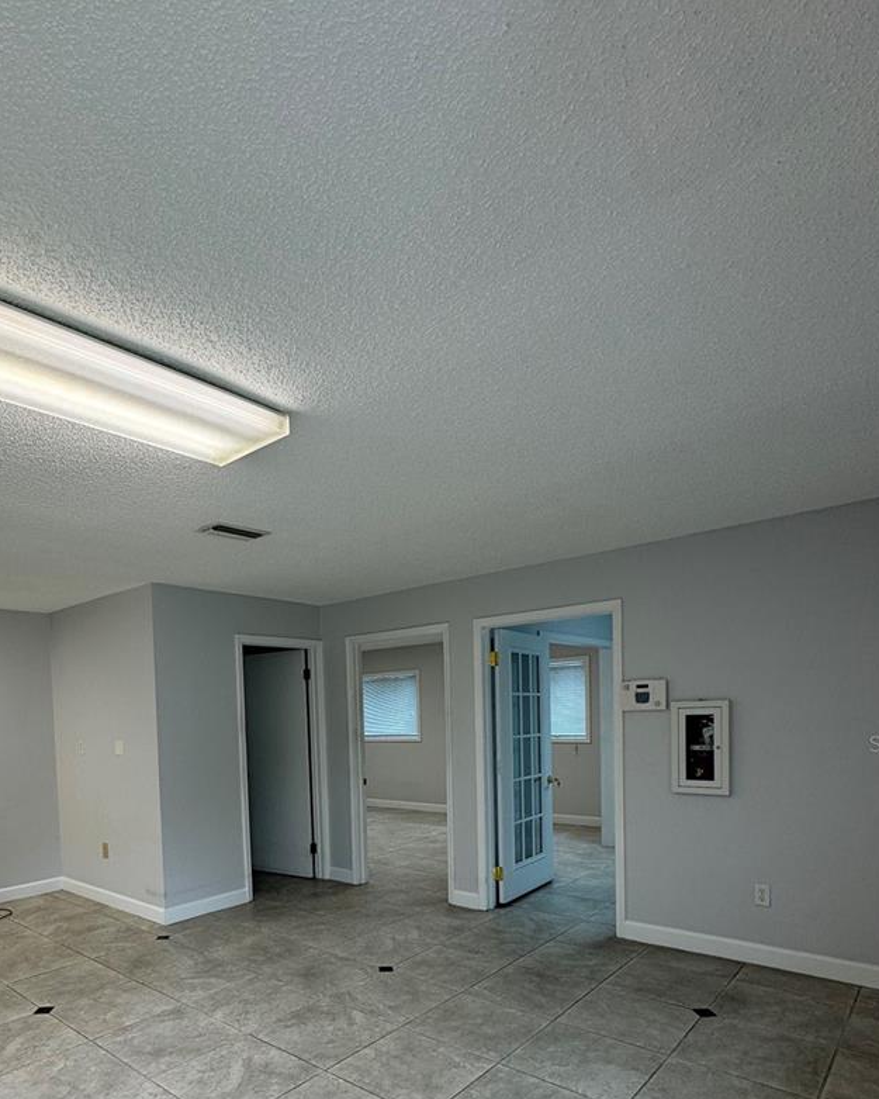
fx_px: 683
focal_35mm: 21
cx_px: 336
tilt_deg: -2.2
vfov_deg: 74.9
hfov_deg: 64.7
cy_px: 743
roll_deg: +2.0
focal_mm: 2.22
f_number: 2.2
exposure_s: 1/105
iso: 64
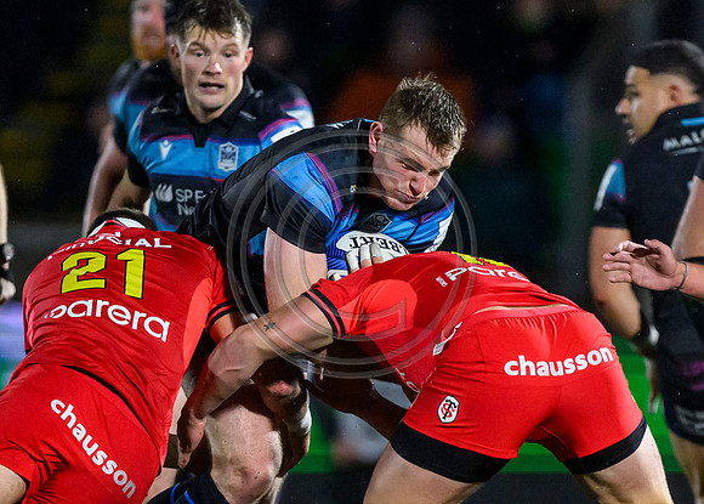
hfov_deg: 2.0
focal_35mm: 1013
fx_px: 20271
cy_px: 541
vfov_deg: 1.4
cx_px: 423
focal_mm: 400
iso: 8000
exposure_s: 1/3200
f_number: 3.2
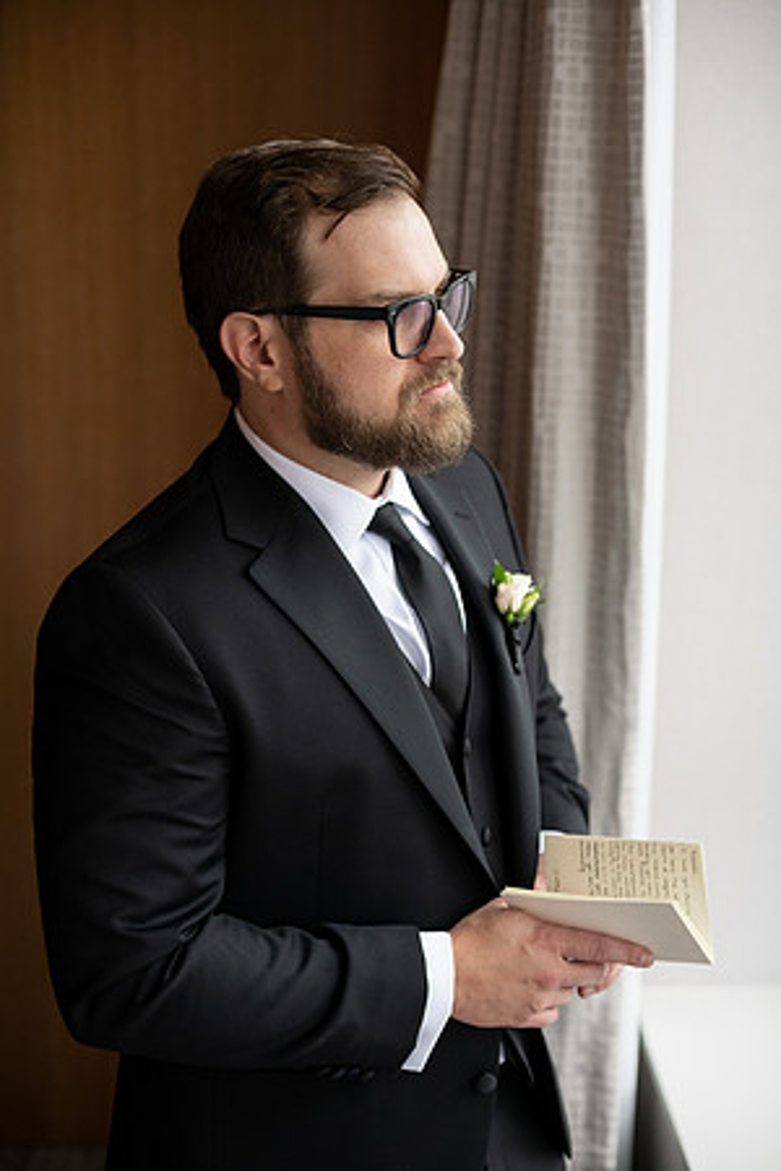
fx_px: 1627
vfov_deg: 39.6
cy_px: 586
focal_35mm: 50
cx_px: 390
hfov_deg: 27.0
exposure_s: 1/200
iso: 1250
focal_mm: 50
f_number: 2.8
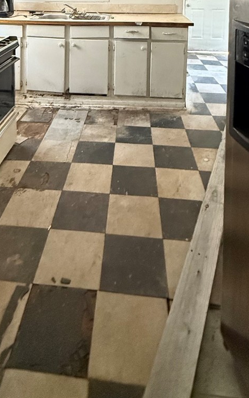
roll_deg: -1.1
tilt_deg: -6.5
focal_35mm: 30
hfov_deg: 41.7
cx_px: 102
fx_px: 326
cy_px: 7
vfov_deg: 51.4
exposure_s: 1/60
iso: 1250
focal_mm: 2.22
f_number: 2.2
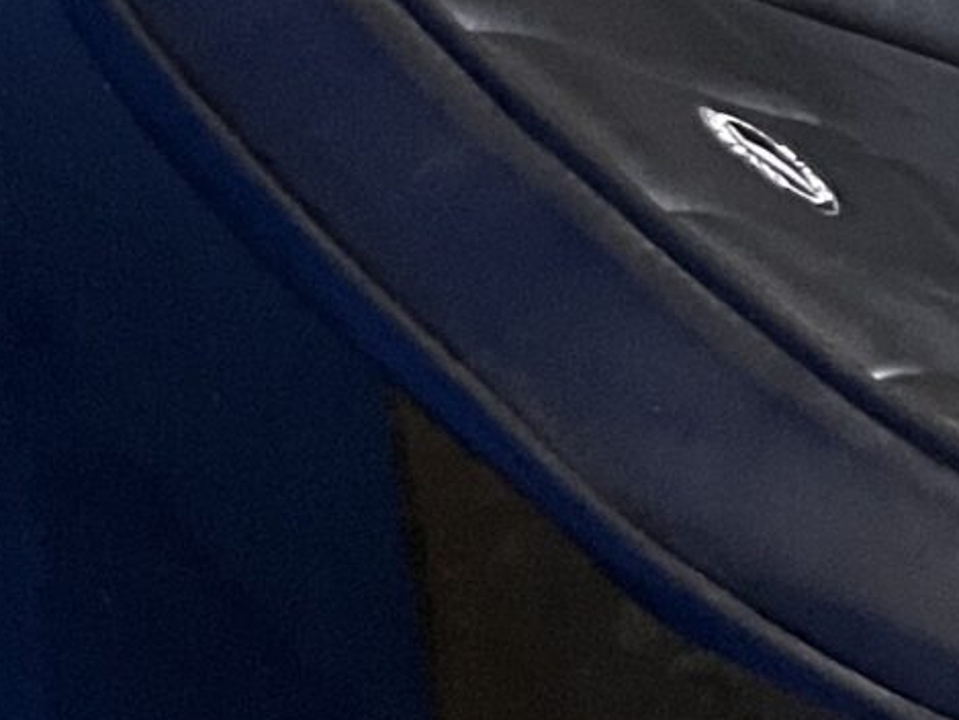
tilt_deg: -45.4
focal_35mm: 142
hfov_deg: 11.2
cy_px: -892
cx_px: 2409
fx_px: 3935
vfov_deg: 9.5
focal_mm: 5.1
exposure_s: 1/40
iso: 400
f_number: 1.6
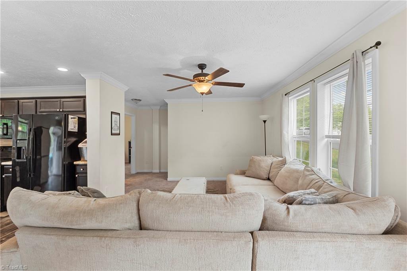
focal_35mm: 16
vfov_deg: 72.0
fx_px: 186
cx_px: 204
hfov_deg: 95.0
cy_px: 136
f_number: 9
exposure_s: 1/5
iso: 250
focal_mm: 11
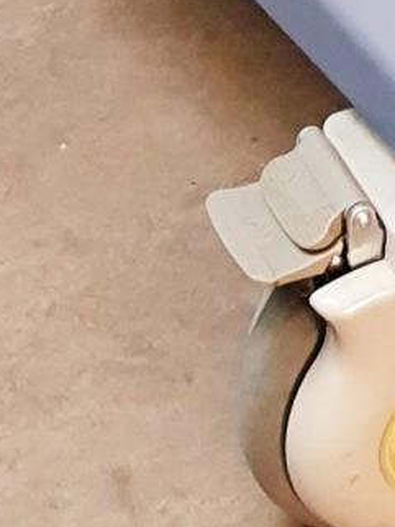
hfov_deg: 7.2
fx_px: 3154
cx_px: 303
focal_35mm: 207
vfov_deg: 7.5
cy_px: -1422
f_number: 2.4
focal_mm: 4.3
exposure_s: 1/50
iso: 250
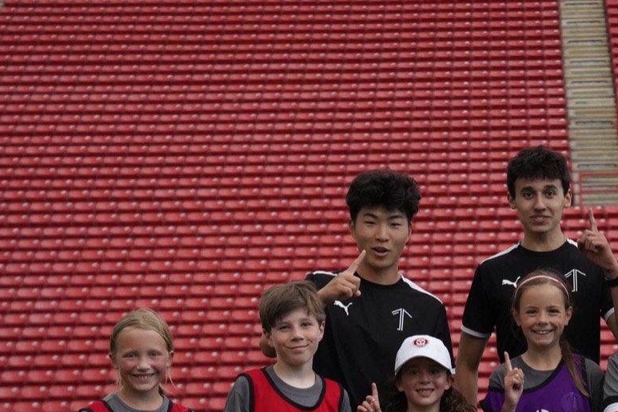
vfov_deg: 7.8
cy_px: 317
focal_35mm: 176
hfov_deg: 11.7
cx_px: 466
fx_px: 3020
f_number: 4.5
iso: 10000
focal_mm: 85
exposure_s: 1/8000
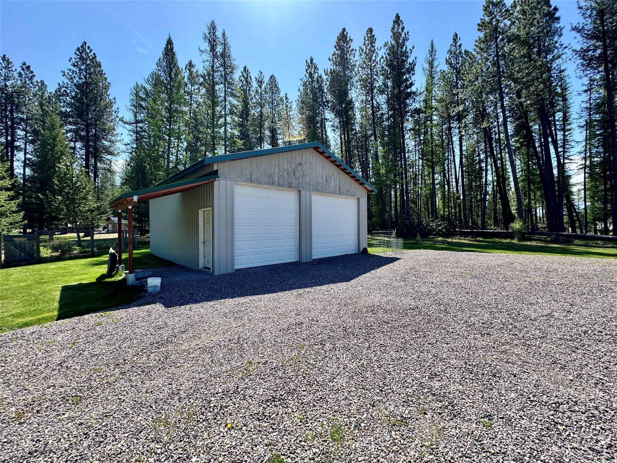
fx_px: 250
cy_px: 232
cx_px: 308
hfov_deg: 102.1
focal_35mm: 14
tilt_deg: -1.5
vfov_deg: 85.7
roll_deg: -0.3
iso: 40
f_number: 2.2
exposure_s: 1/849
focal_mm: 2.22
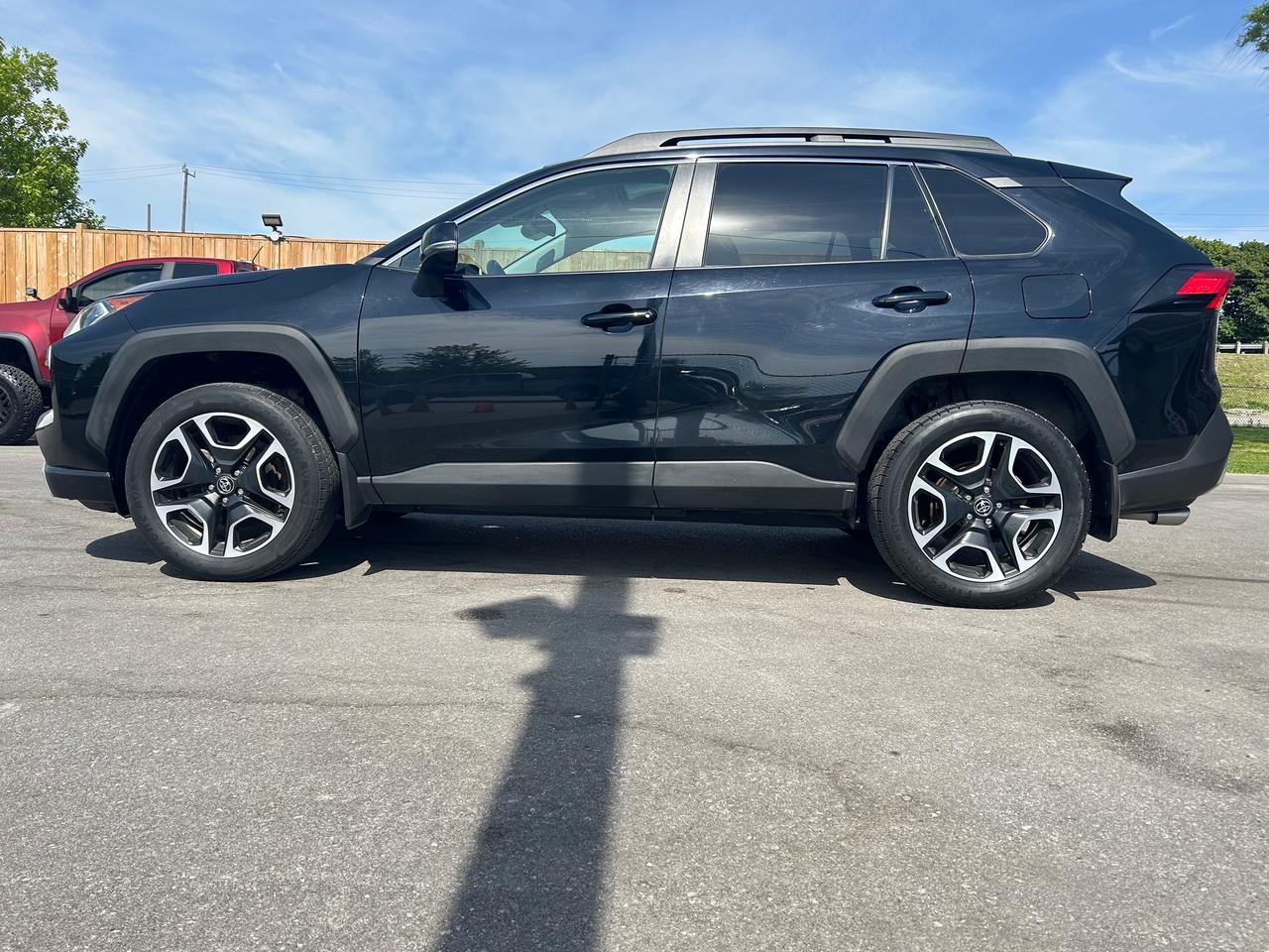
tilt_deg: -5.3
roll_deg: -2.1
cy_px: 476
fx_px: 953
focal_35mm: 26
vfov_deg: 53.1
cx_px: 634
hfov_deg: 67.3
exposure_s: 1/3165
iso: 50
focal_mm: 5.7
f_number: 1.5
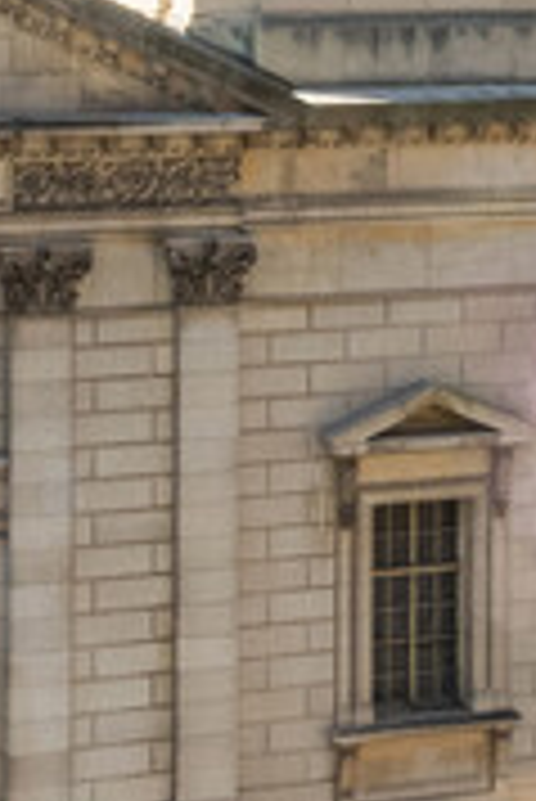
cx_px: 610
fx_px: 3254
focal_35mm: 146
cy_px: -302
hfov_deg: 9.3
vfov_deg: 13.4
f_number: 22
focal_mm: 26
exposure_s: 1/90
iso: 800
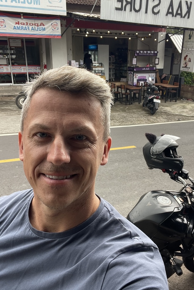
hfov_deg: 41.1
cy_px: 145
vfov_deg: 58.7
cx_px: 108
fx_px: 258
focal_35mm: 32
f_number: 2.2
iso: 40
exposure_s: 1/121
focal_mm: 2.71
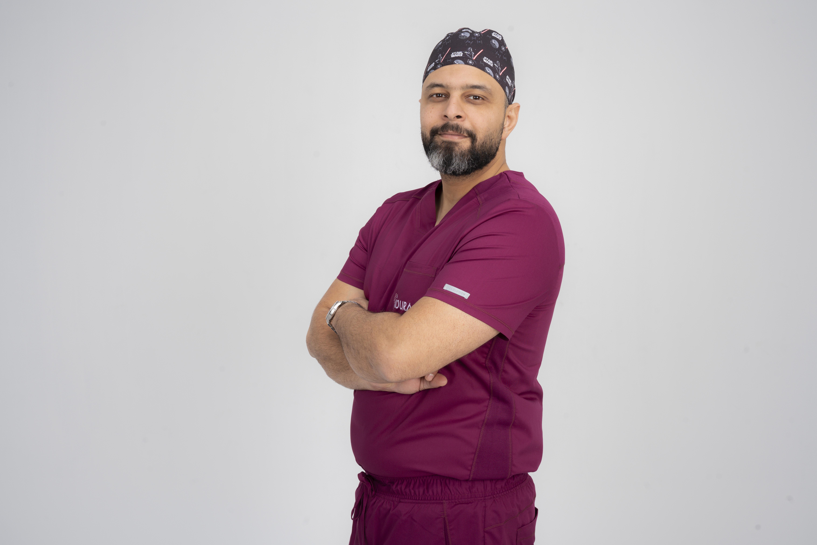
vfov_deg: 35.1
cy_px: 272
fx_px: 862
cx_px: 408
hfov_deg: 50.7
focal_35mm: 38
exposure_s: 1/125
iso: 100
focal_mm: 38
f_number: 11
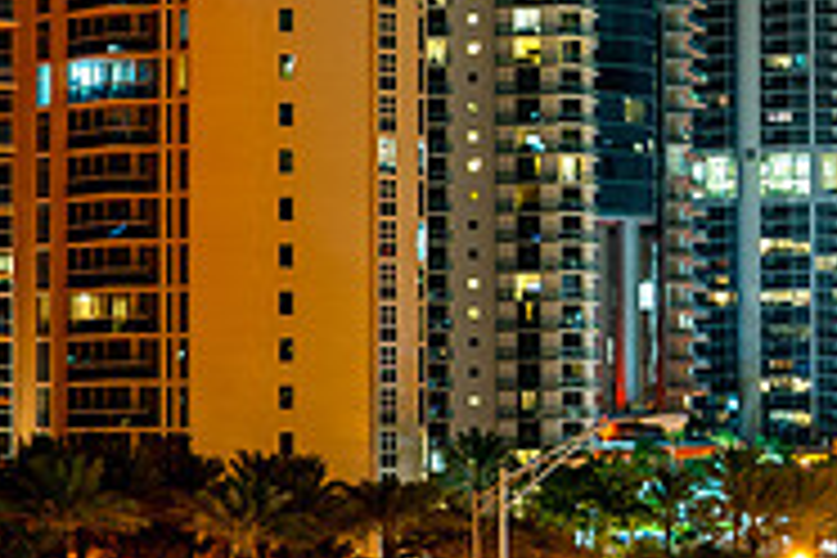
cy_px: -11
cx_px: 828
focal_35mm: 235
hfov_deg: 8.7
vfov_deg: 5.8
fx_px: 5463
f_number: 9
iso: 100
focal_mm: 70
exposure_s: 30
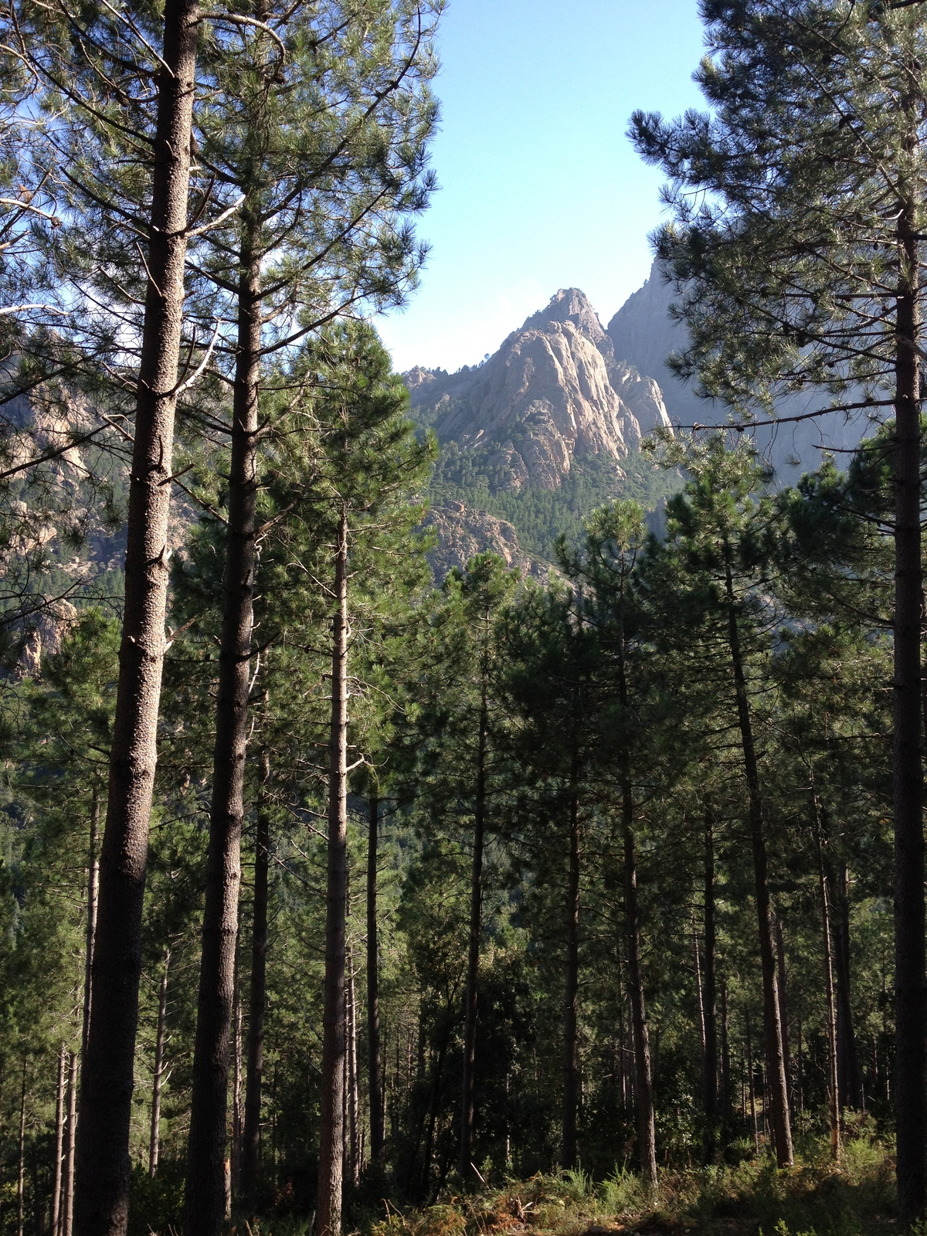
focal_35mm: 35
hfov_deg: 40.7
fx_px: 1250
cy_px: 618
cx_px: 464
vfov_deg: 52.6
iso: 64
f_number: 2.4
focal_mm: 4.28
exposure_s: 1/525
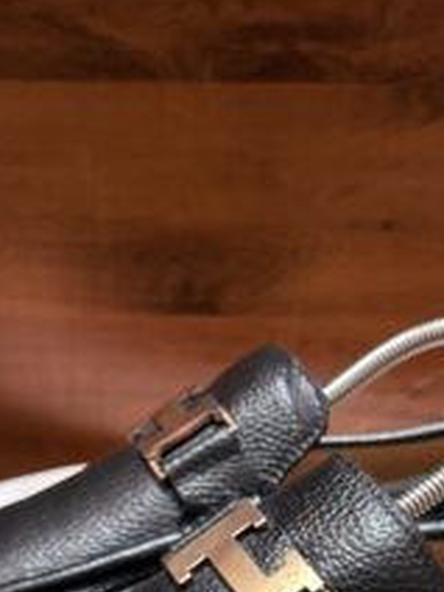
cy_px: 471
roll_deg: -1.7
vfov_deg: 29.2
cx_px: 307
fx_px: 1112
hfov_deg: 22.5
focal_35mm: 65
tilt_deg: -24.5
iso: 400
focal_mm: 6.76
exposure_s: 1/50
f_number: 1.78
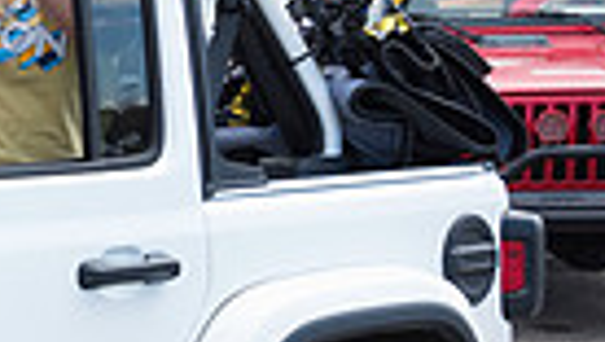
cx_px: -552
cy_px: 256
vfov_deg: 7.3
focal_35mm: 167
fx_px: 2682
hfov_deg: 11.7
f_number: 7.1
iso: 1250
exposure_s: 1/800
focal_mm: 38
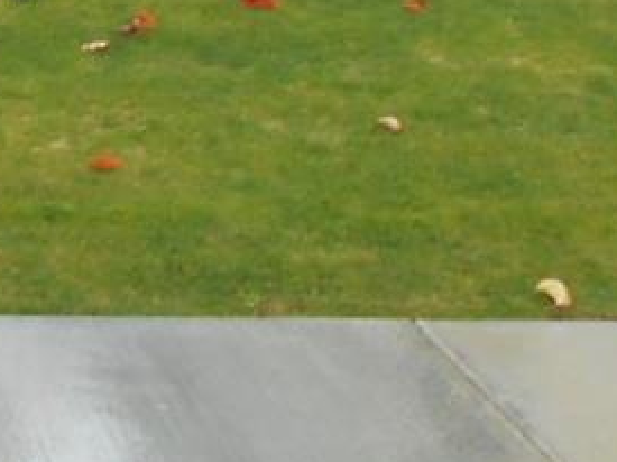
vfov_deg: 9.3
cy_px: -364
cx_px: -74
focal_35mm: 153
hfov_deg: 12.7
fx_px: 2726
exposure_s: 1/60
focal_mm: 5.1
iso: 80
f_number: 3.4
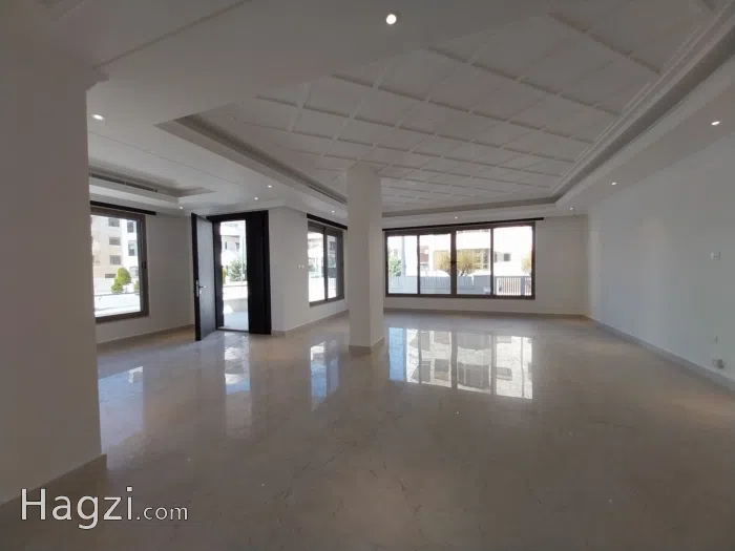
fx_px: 276
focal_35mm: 13
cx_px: 368
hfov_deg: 106.2
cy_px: 276
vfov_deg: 89.9
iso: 64
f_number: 2.2
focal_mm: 1.3
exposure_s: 1/202
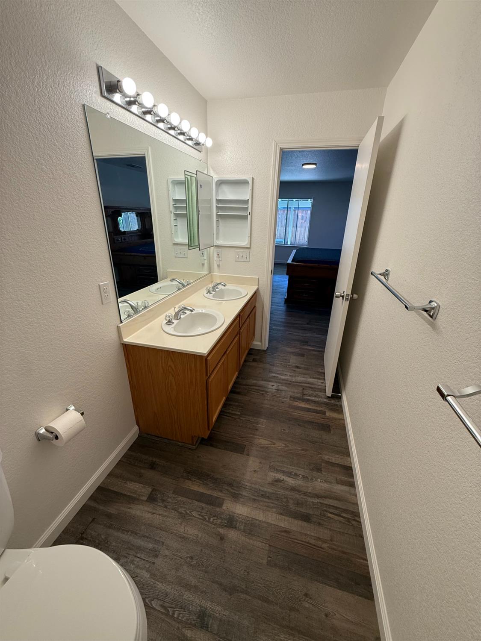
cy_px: 320
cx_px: 240
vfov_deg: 102.1
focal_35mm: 14
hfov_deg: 85.7
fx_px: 259
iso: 125
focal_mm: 2.22
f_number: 2.2
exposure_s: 1/120
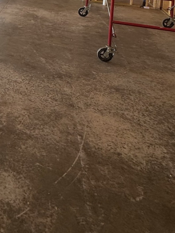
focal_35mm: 41
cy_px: -55
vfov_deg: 35.0
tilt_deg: -2.8
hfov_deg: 29.4
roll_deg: -1.7
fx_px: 276
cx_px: -43
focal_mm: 2.22
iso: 40
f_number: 2.2
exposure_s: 1/170
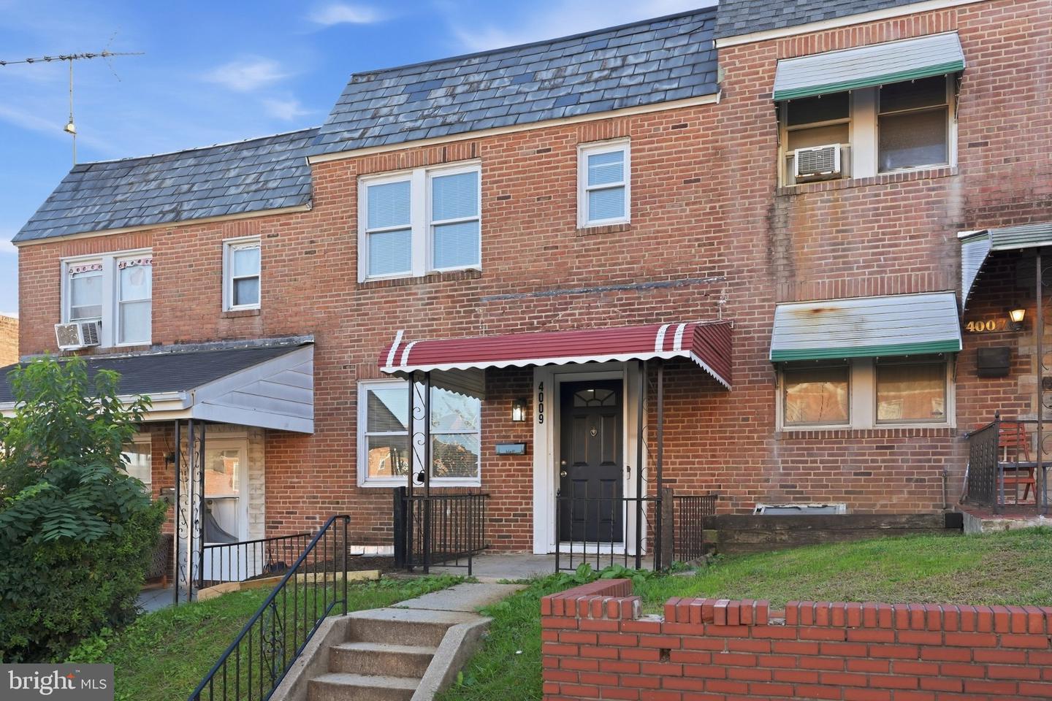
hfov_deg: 64.6
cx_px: 526
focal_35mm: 28
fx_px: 833
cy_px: 350
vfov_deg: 45.7
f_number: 8
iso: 400
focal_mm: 28.5
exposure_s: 1/200
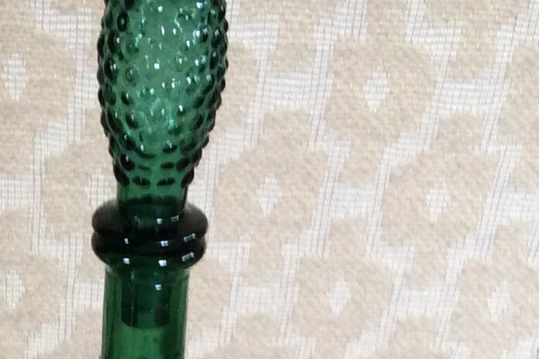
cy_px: 395
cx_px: 123
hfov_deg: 16.4
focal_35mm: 124
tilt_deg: -30.2
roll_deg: +0.0
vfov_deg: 10.9
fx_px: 1856
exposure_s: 1/25
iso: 80
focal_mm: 3.3
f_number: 2.4
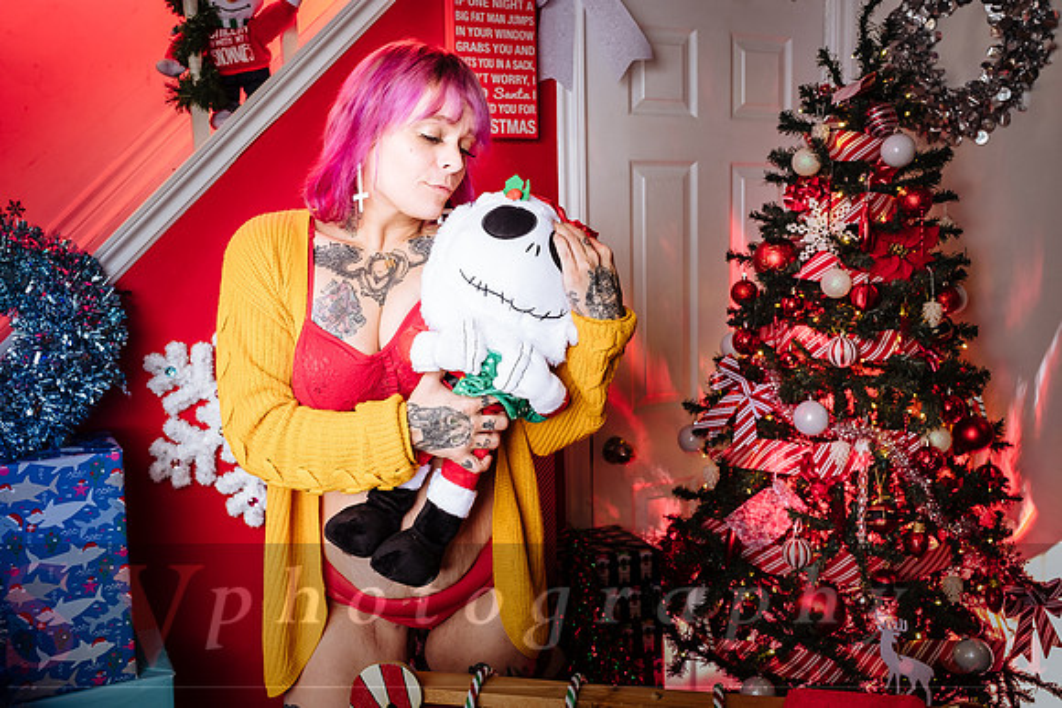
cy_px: 354
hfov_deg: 57.2
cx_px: 531
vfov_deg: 40.0
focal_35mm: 33
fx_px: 974
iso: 400
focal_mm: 22
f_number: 4
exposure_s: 1/25
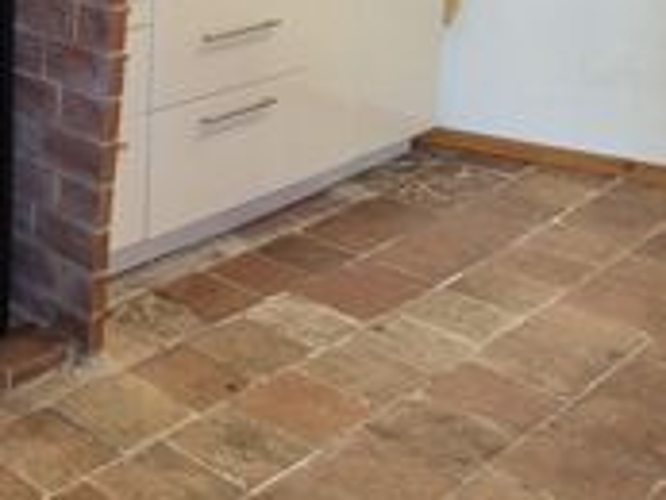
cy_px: -42
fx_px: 1020
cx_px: -121
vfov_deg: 25.6
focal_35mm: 53
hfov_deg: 30.9
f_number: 2.2
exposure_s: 1/50
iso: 125
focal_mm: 2.2
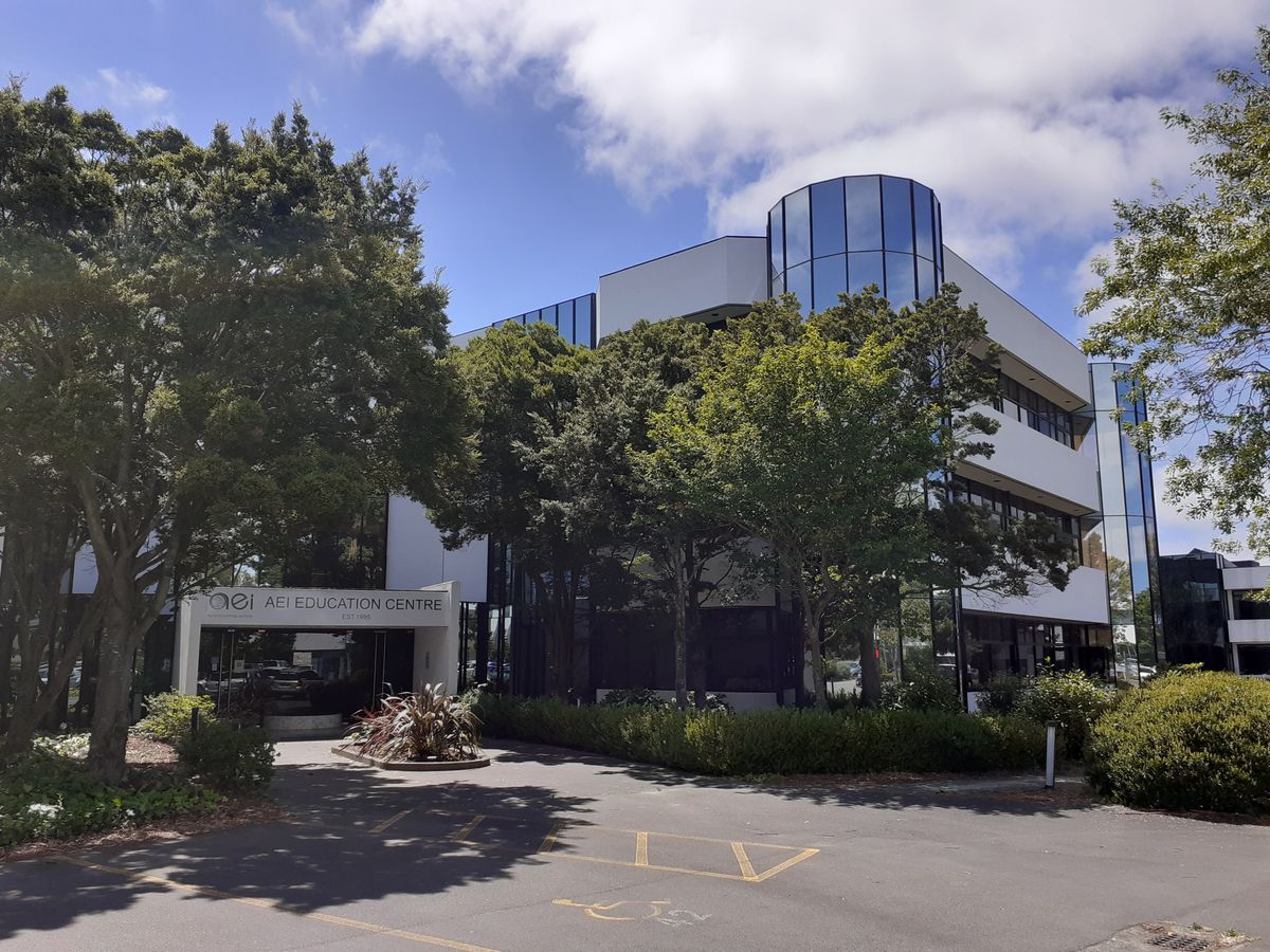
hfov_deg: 65.3
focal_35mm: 27
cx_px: 635
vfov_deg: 51.4
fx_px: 991
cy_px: 476
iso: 40
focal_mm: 3.6
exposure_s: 1/1786
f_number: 1.9
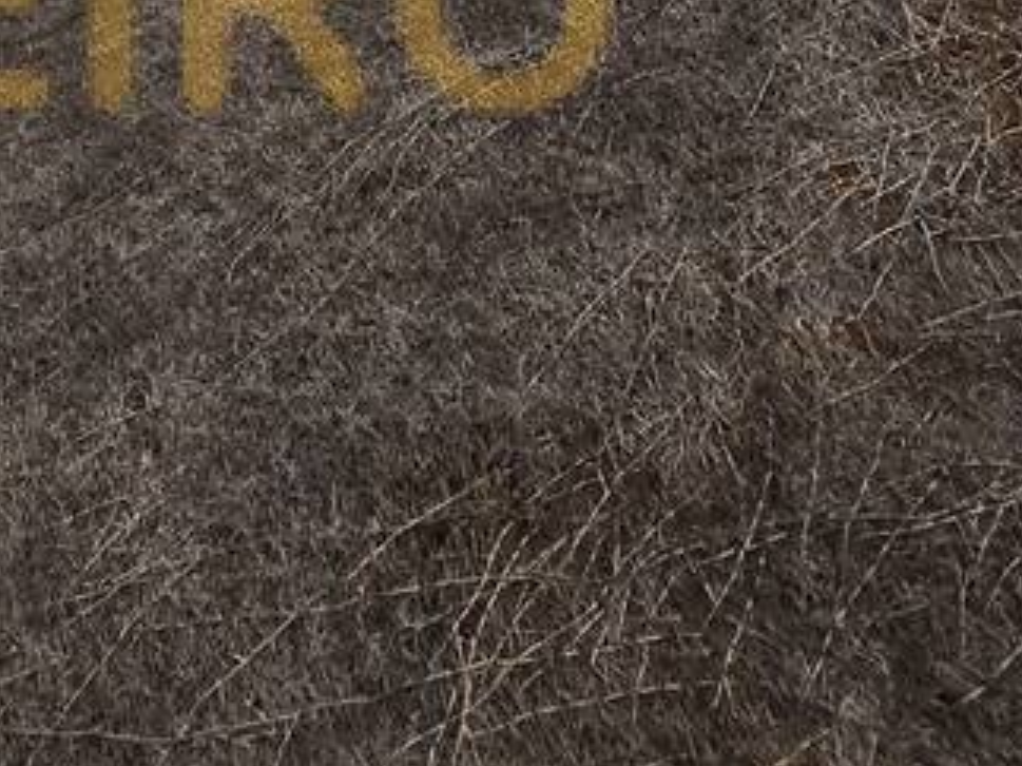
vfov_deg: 18.5
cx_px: -234
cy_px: -677
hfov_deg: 28.5
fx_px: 1712
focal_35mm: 58
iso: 50
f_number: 2.2
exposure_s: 1/276
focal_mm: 2.2
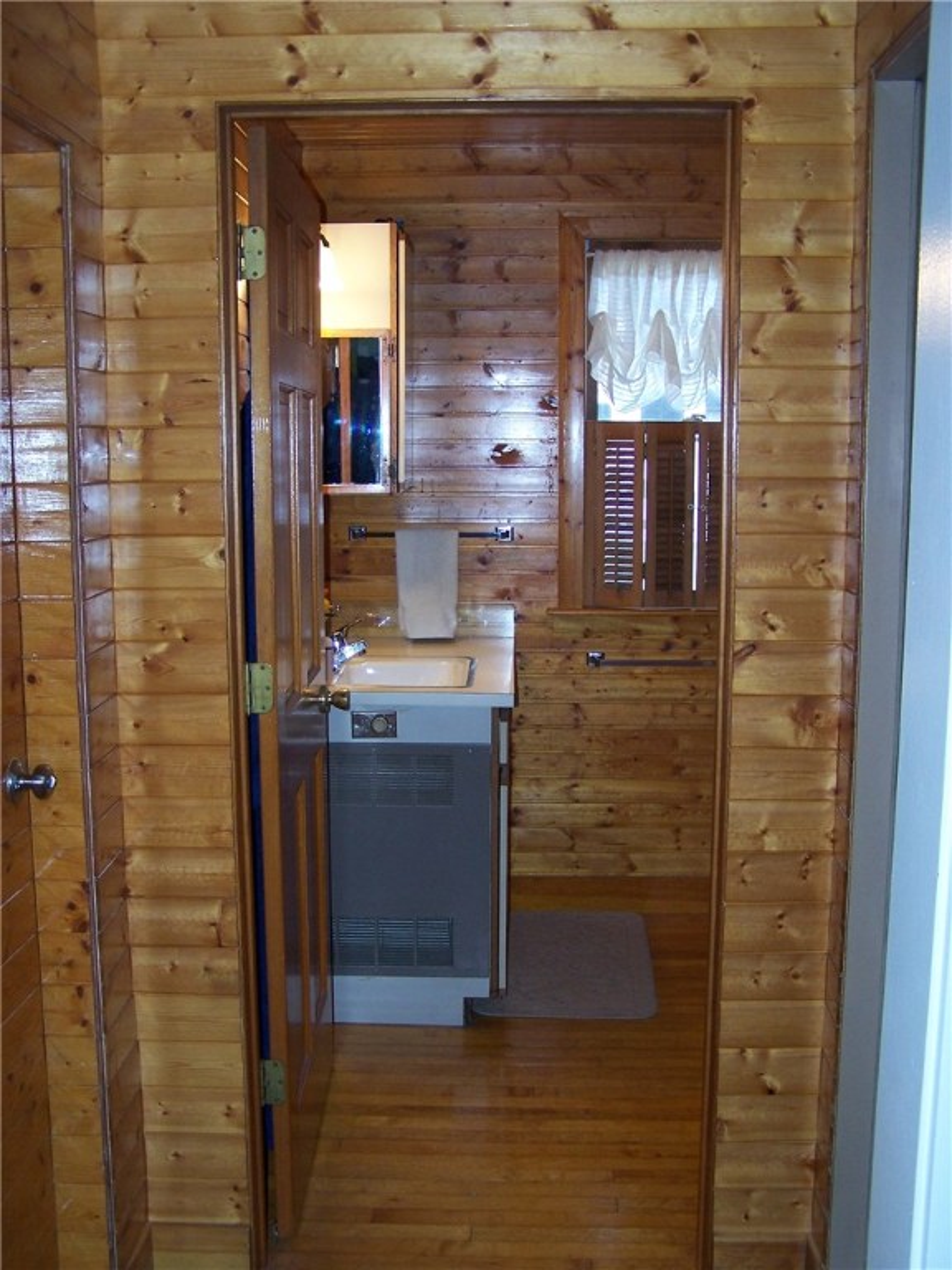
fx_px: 1393
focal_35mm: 38
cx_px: 476
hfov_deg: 37.7
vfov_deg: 49.0
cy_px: 635
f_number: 2.8
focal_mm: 6.3
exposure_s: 1/60
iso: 140
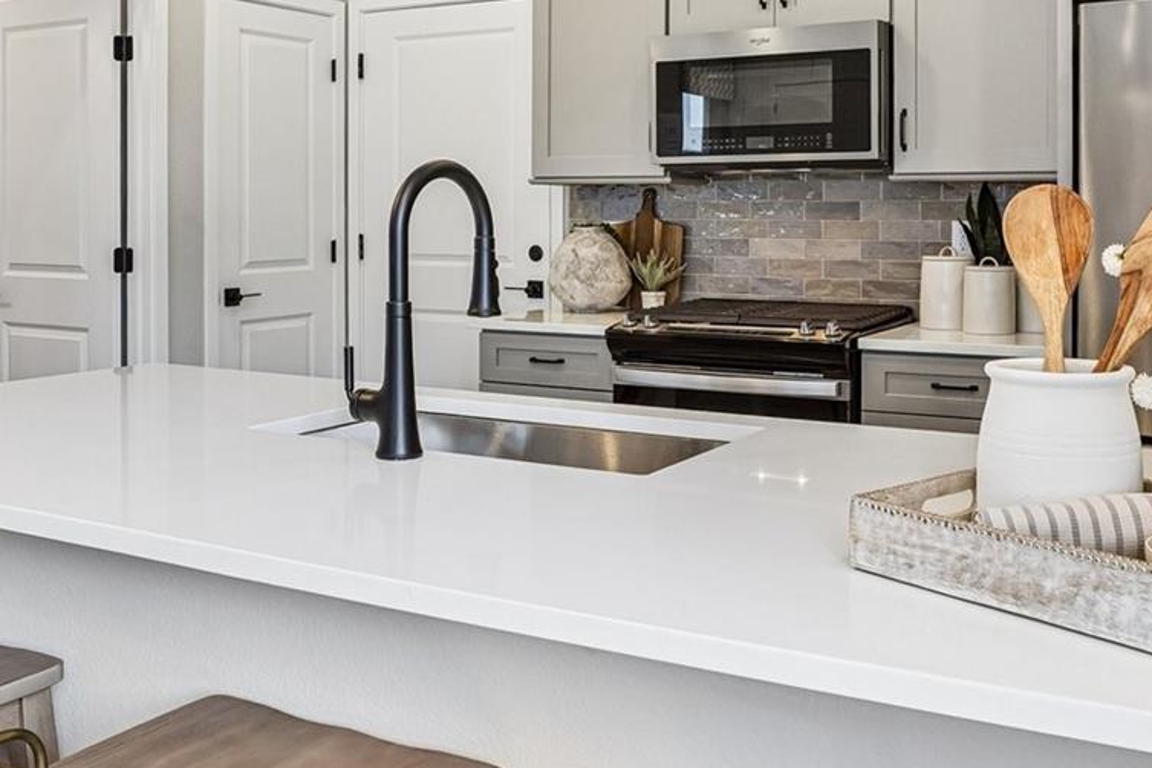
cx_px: 649
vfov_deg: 37.0
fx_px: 1122
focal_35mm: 35
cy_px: 203
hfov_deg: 54.2
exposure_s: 1/30
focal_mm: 11
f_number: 8
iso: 160
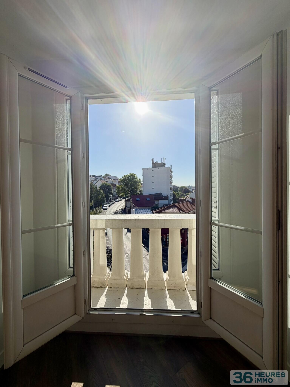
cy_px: 194
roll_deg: +1.5
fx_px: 156
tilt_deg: -0.2
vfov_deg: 102.1
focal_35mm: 14
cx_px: 145
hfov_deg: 85.7
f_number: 2.2
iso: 20
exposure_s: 1/1259
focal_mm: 2.22
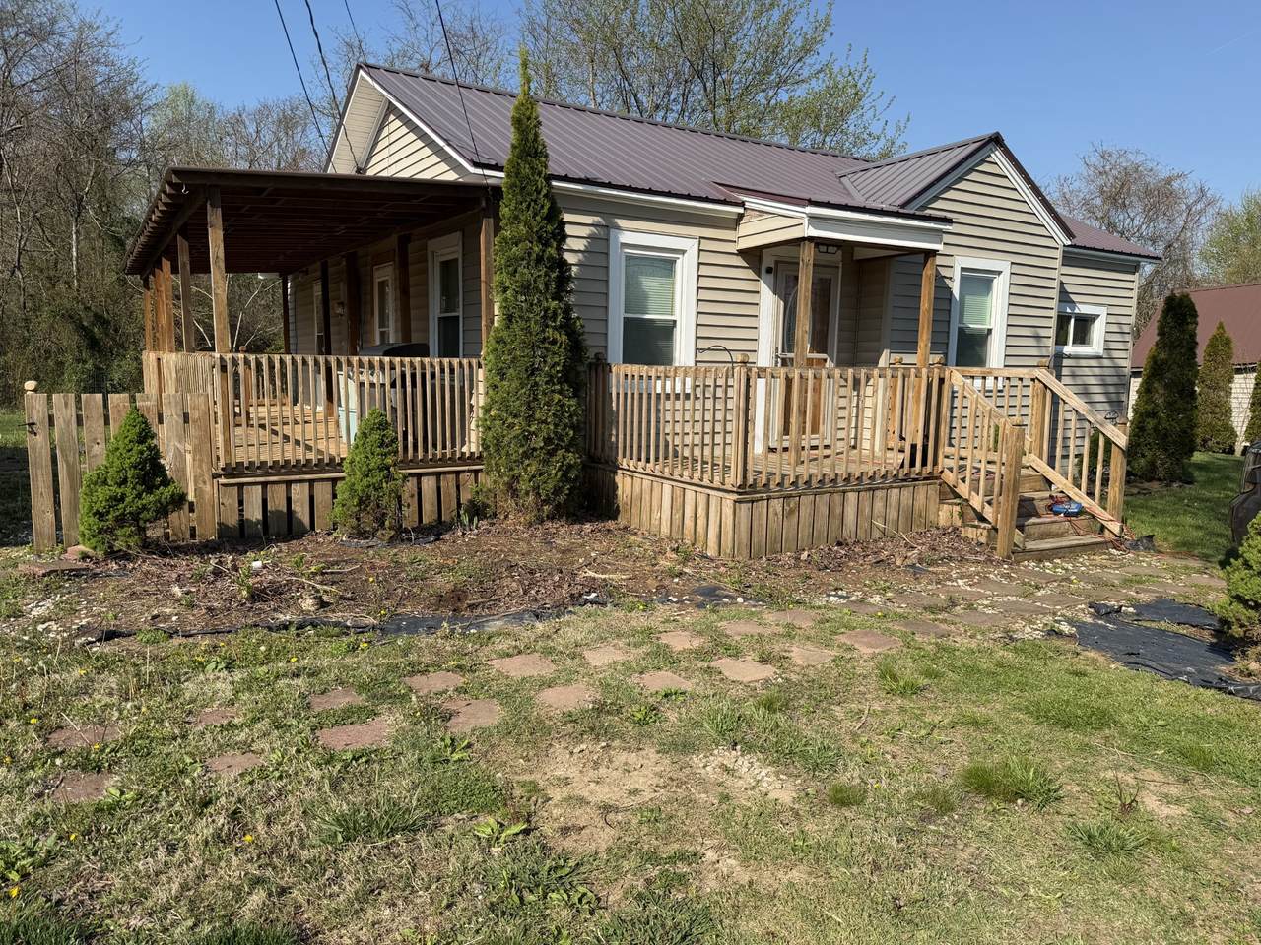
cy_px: 472
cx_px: 630
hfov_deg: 71.6
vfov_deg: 56.8
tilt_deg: -5.9
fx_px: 874
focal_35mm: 24
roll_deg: -1.2
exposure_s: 1/3759
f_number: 1.78
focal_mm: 6.76
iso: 80
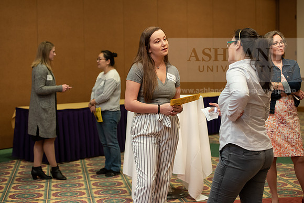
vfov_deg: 19.5
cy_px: 102
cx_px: 152
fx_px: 591
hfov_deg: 28.8
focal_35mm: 70
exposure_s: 1/200
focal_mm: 70
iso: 1600
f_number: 3.5
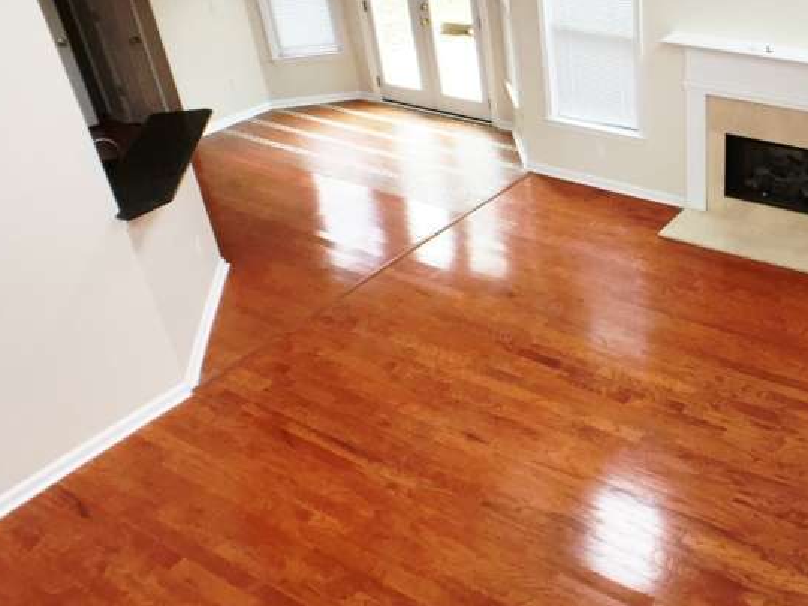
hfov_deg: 33.4
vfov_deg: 26.4
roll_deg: +1.0
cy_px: 211
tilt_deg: -28.9
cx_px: 703
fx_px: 1284
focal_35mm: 55
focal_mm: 4.15
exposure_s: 1/30
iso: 40
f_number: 2.2
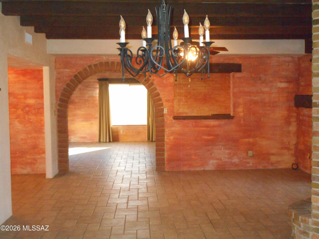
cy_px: 120
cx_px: 160
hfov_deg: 43.9
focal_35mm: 43
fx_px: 396
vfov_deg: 33.6
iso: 1100
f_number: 4.2
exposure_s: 1/30
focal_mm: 7.7
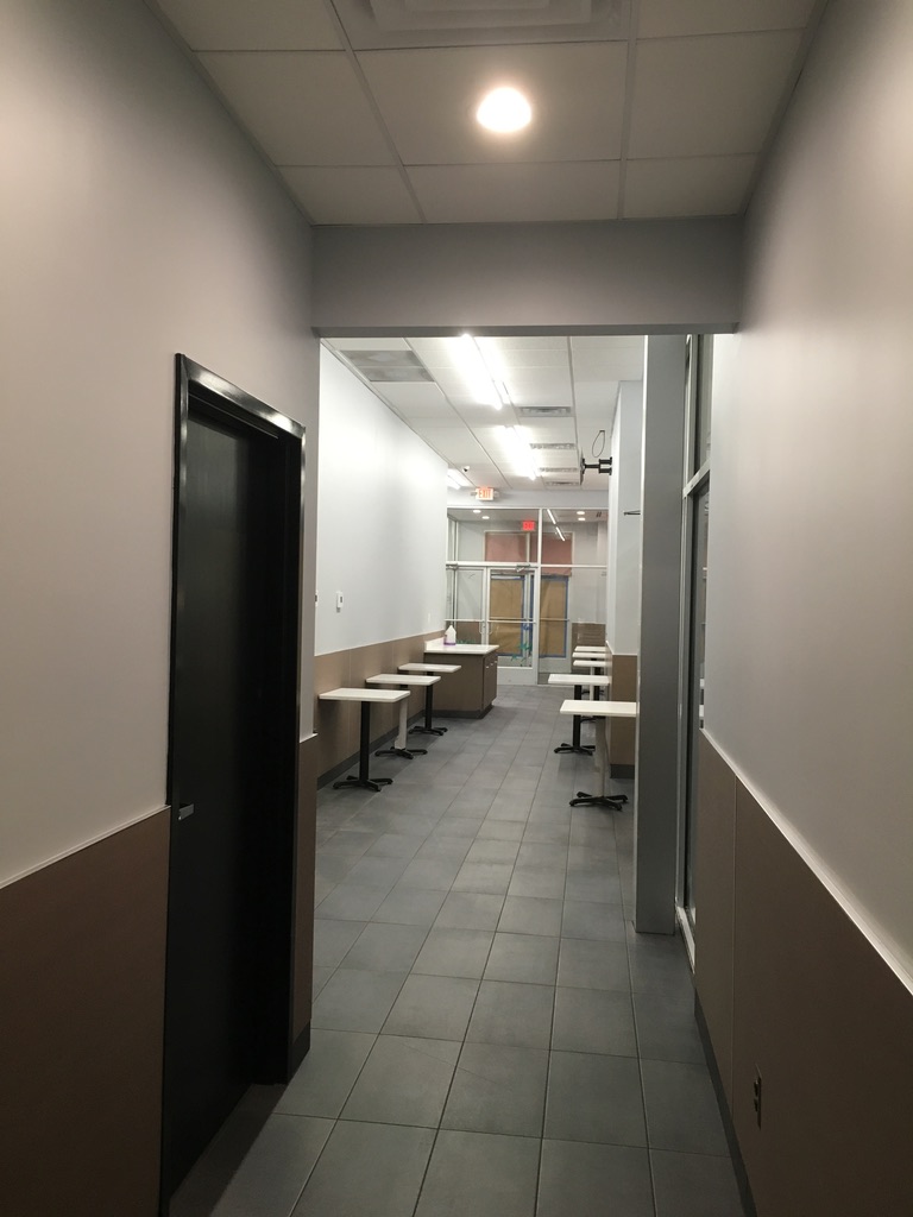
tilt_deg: -1.1
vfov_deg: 61.7
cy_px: 608
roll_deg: -1.1
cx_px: 456
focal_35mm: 29
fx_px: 1020
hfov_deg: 48.2
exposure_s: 1/30
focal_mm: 4.15
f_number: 2.2
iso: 100
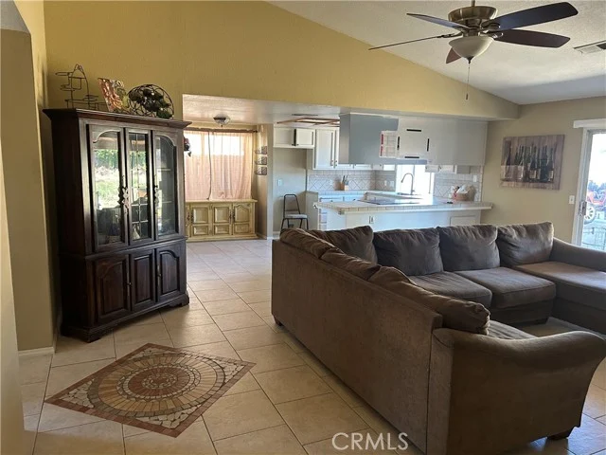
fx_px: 455
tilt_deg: -8.0
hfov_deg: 67.3
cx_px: 303
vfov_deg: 53.1
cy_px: 228
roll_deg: -1.6
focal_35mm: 26
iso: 200
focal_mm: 5.7
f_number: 1.5
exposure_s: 1/60
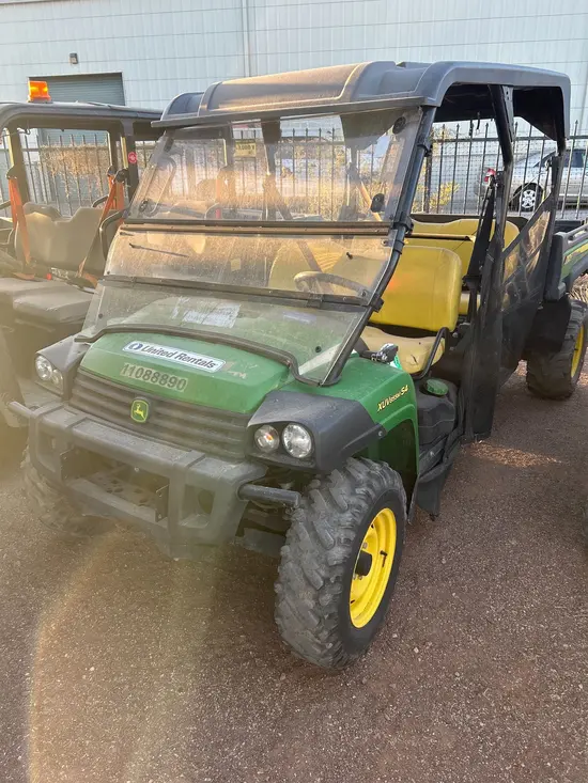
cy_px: 392
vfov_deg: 67.3
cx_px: 294
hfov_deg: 53.1
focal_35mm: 26
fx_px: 589
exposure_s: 1/143
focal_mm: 5.7
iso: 32
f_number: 1.5
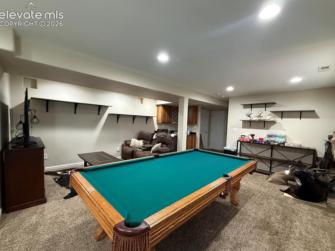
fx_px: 145
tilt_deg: -1.8
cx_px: 175
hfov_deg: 98.1
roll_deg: -2.0
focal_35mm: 15
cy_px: 130
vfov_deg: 81.7
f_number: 2.2
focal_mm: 2.22
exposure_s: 1/60
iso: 640
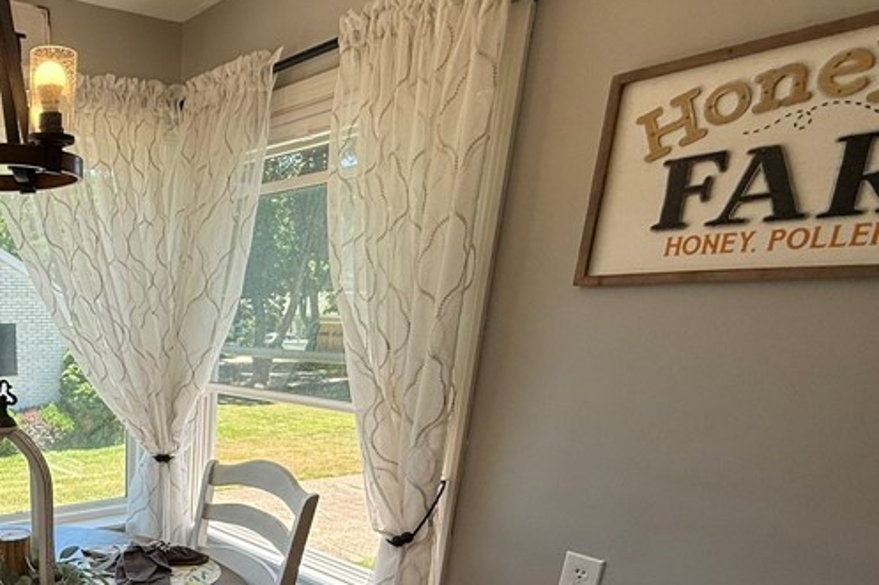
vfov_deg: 40.3
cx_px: 76
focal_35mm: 30
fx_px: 732
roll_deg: +0.0
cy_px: 528
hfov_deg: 53.6
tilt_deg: -16.2
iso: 50
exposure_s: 1/289
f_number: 2.2
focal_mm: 2.22
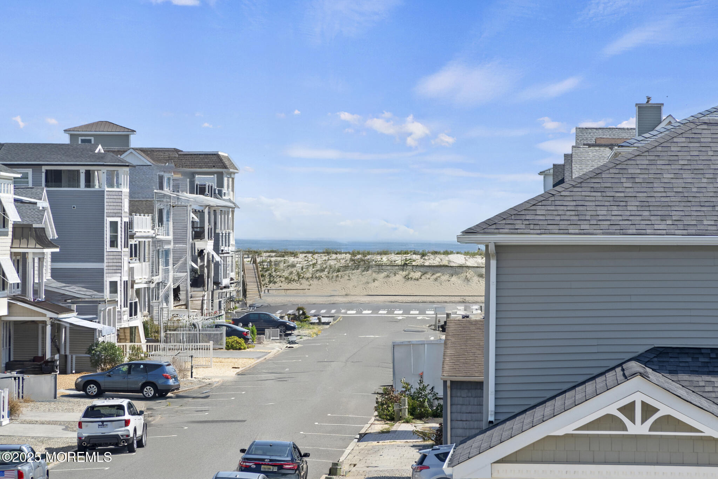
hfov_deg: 13.1
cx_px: 359
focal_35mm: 157
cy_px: 240
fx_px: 3131
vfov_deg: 8.7
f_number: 8
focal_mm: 105
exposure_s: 1/100
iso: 200
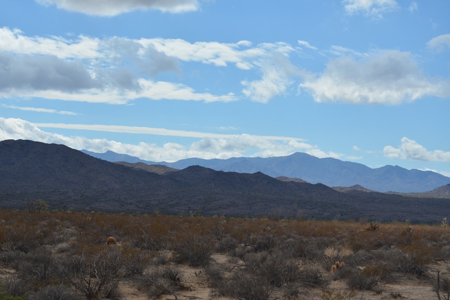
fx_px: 1094
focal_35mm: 88
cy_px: 154
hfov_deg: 23.2
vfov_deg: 15.6
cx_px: 215
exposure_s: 1/2000
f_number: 8
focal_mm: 55
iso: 360
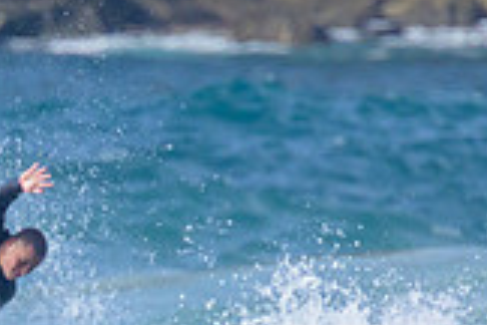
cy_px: 462
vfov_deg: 0.5
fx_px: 39796
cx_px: -60
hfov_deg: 0.7
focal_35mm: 2942
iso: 1100
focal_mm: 800
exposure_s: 1/2000
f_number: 11
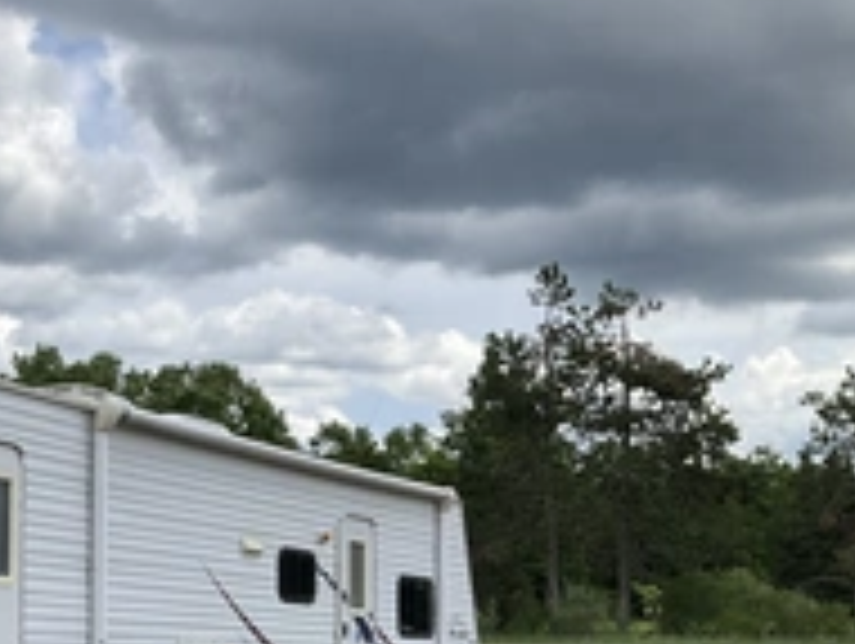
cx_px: -9
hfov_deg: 29.5
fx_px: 1509
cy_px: 603
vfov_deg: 23.3
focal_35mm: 61
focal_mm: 3
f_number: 1.8
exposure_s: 1/2320
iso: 25
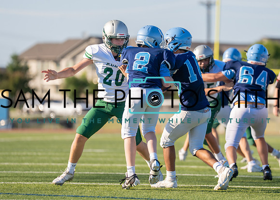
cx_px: 173
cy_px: 98
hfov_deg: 6.8
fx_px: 2354
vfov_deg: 4.9
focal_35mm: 296
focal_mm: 200
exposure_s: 1/4000
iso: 250
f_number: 2.8
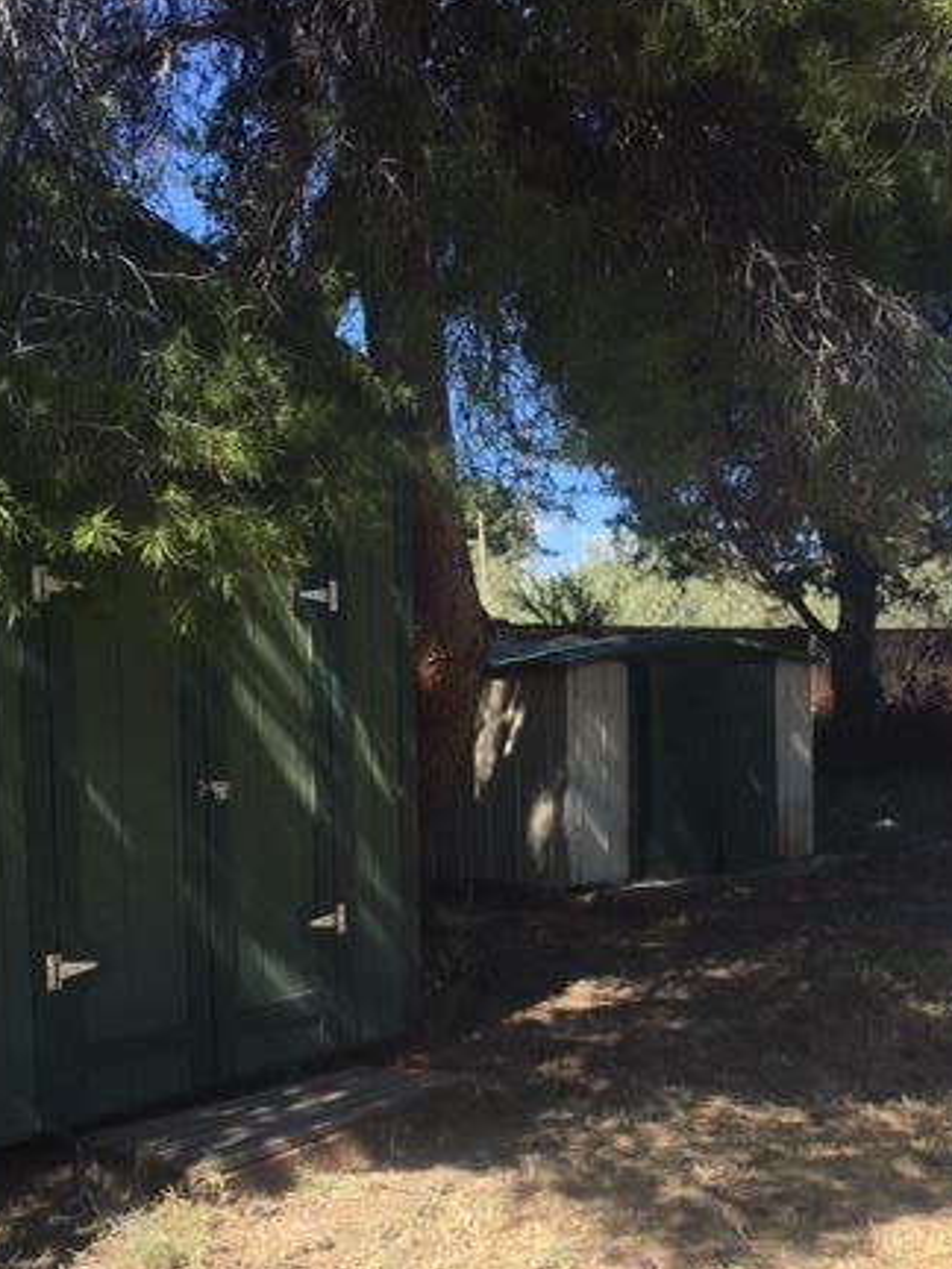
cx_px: 523
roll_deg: +2.6
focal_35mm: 43
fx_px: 1577
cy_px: 808
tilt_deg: -3.1
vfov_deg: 43.4
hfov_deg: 33.6
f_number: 2.2
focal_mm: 4.15
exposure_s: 1/905
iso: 25
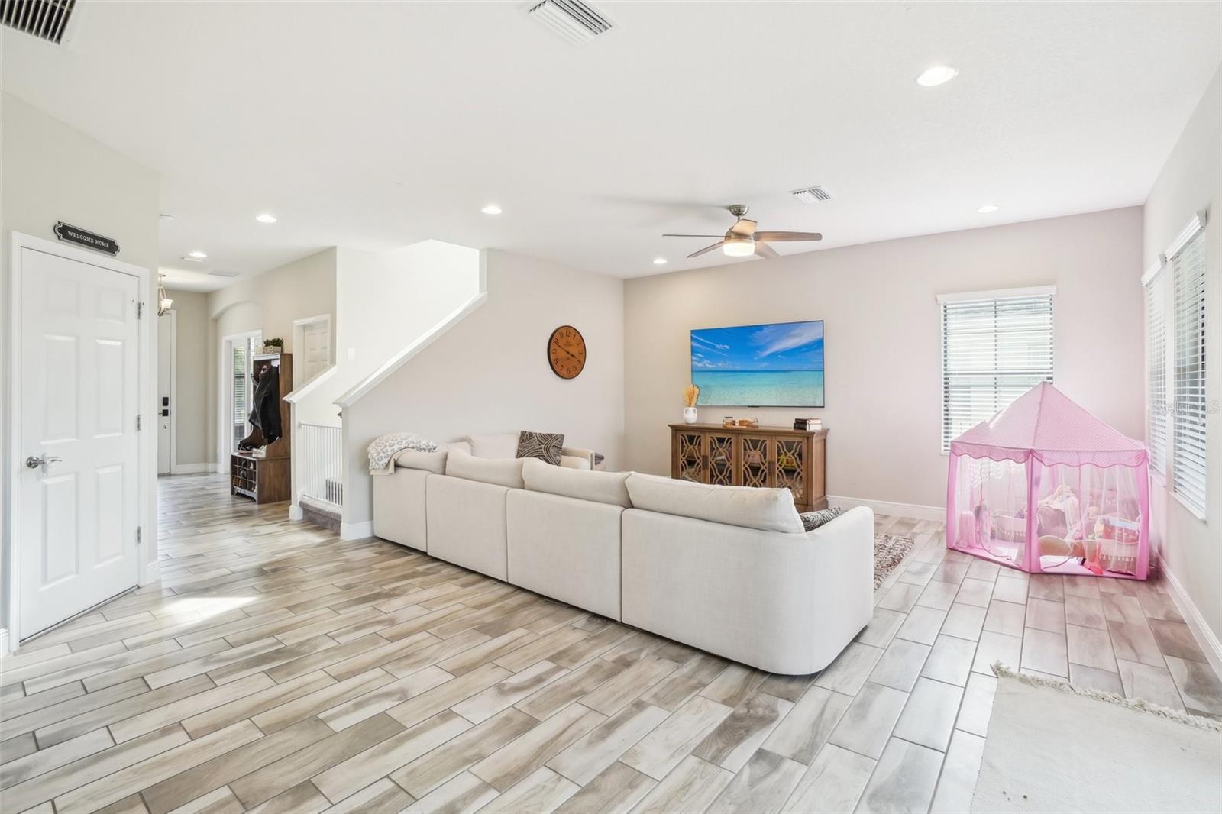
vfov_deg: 77.3
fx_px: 509
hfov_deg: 100.4
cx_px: 611
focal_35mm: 15
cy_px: 407
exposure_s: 1/25
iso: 400
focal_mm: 10
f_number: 8
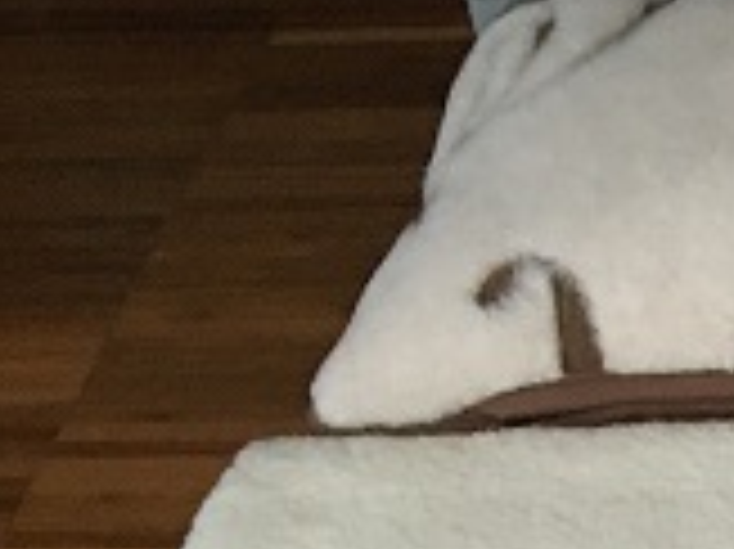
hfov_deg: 10.1
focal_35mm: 178
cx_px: 1563
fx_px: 3772
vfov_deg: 7.5
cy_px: 1516
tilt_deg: -47.4
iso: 125
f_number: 2.2
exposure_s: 1/33
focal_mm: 4.15
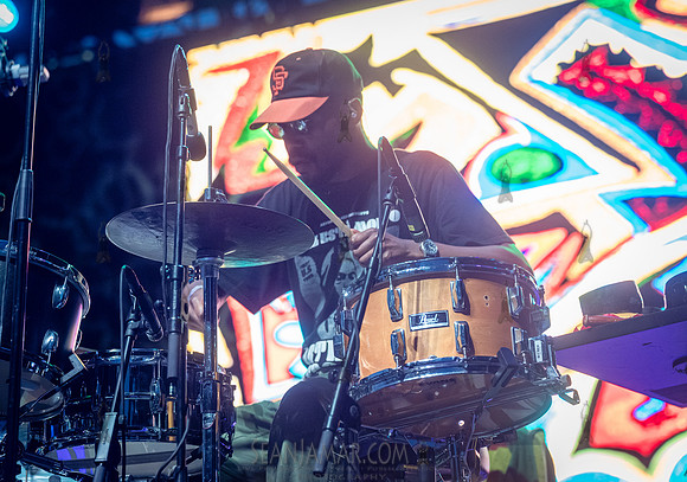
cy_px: 251
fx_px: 1996
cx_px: 377
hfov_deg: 19.5
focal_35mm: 103
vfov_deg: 13.8
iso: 5000
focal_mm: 95
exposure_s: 1/640
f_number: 3.5
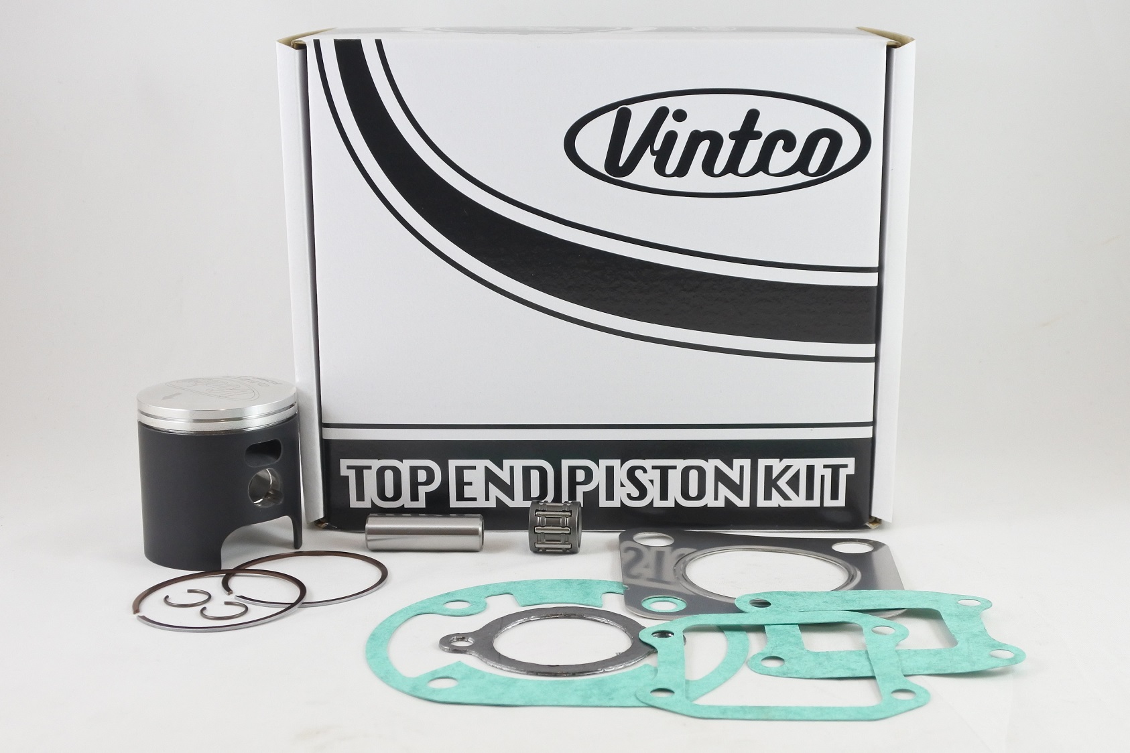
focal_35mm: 42
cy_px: 376
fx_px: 1318
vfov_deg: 31.9
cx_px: 565
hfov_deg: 46.4
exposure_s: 1/125
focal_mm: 15.7
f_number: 4.2
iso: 560
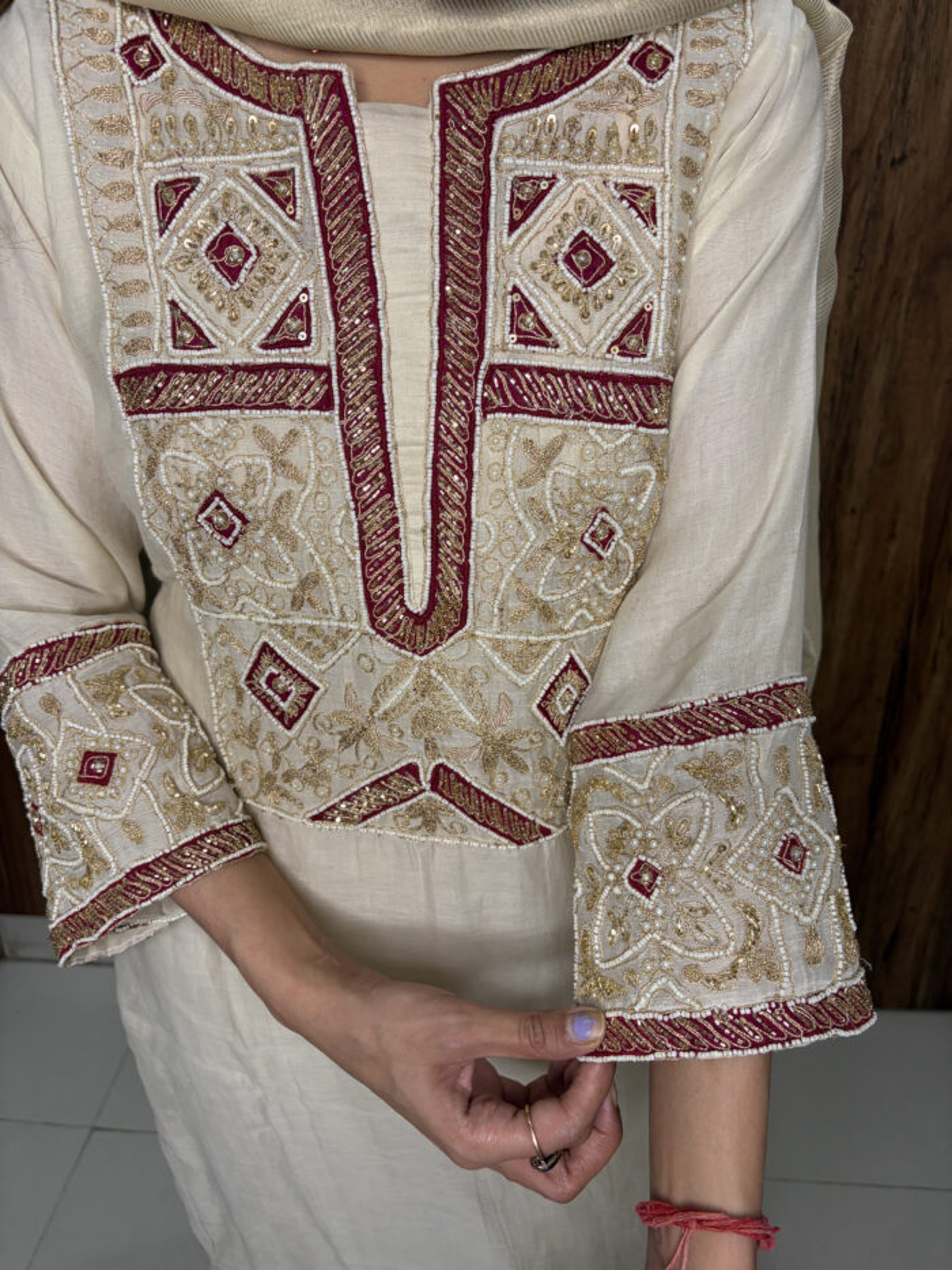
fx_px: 953
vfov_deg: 67.3
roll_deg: -2.4
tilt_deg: -26.2
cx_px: 476
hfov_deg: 53.1
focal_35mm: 26
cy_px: 635
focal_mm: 5.96
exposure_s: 1/100
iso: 100
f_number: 1.6
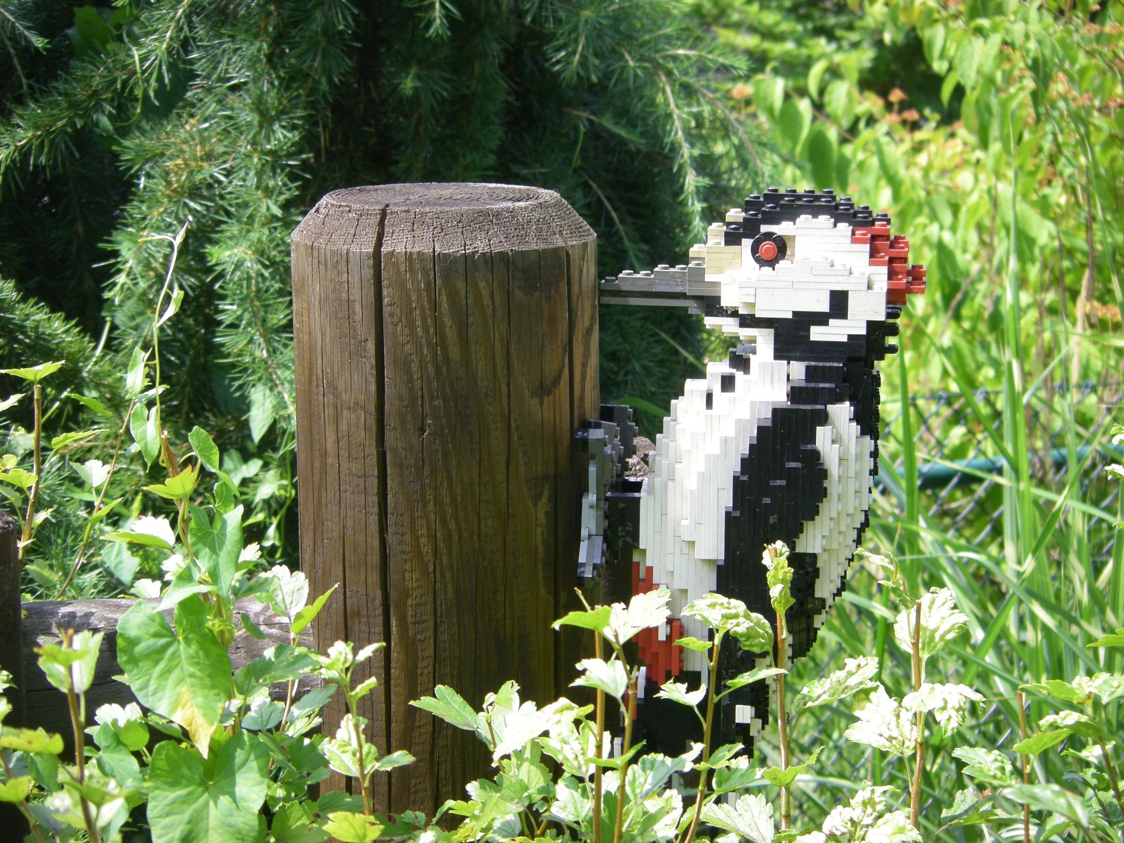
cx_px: 562
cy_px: 422
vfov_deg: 17.0
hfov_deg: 22.5
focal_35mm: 87
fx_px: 2825
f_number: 4
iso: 64
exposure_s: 1/125
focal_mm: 14.4
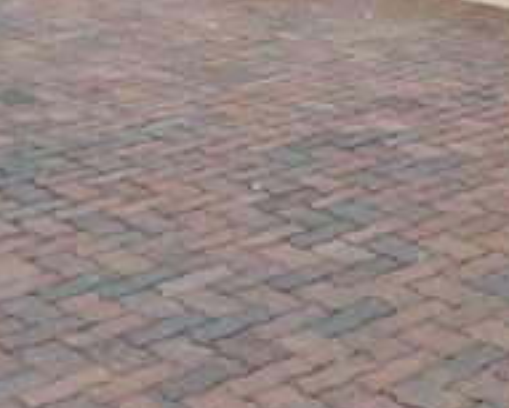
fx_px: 1417
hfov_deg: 18.8
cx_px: 674
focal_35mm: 94
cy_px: -291
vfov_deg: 14.6
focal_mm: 5.54
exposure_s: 1/919
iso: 40
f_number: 1.8
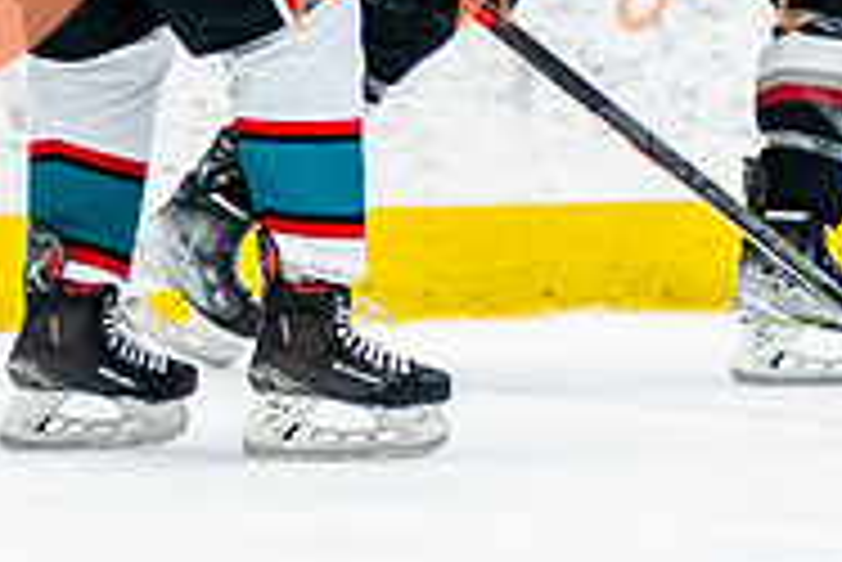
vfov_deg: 1.4
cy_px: -23
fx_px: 23079
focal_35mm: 986
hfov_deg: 2.1
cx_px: 864
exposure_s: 1/640
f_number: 2.8
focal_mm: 160
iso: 2500
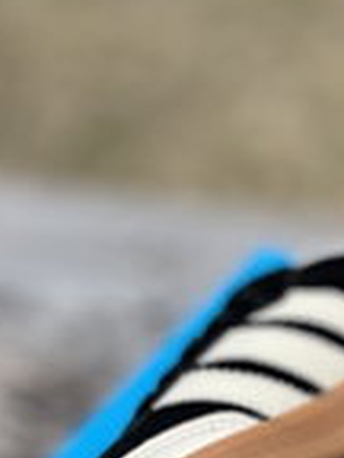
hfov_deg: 14.9
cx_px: 411
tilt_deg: -48.5
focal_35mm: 96
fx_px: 1272
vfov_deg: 20.1
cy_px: 396
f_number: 1.5
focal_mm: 5.7
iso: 50
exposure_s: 1/1934
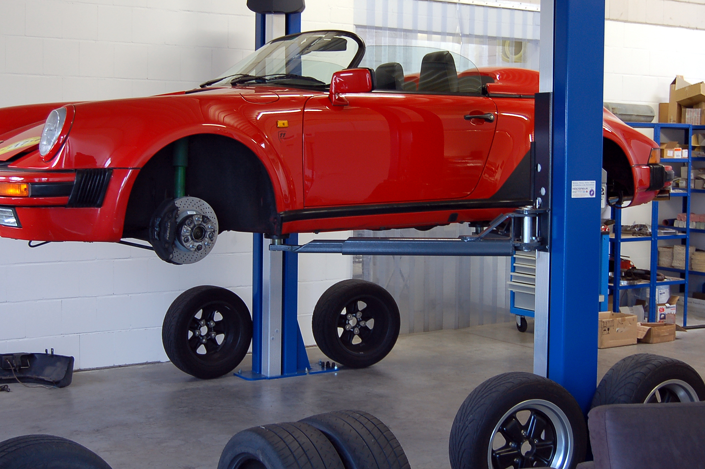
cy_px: 255
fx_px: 881
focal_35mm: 45
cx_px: 332
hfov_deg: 43.6
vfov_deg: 29.8
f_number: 4
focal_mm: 26
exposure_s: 1/5
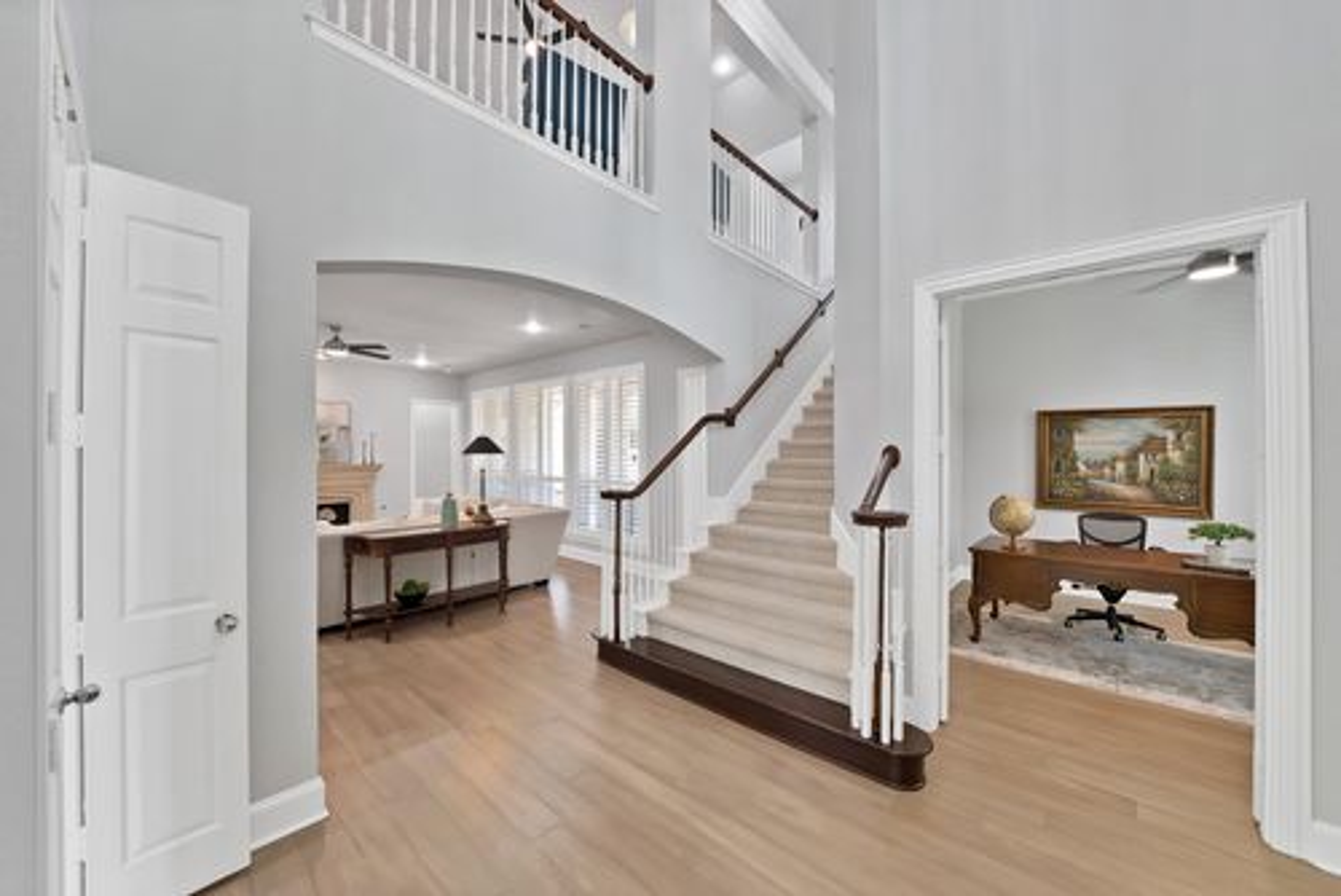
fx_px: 447
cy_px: 448
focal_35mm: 12
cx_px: 670
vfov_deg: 90.1
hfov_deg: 112.6
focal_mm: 12
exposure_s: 1/1.67
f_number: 9
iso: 640
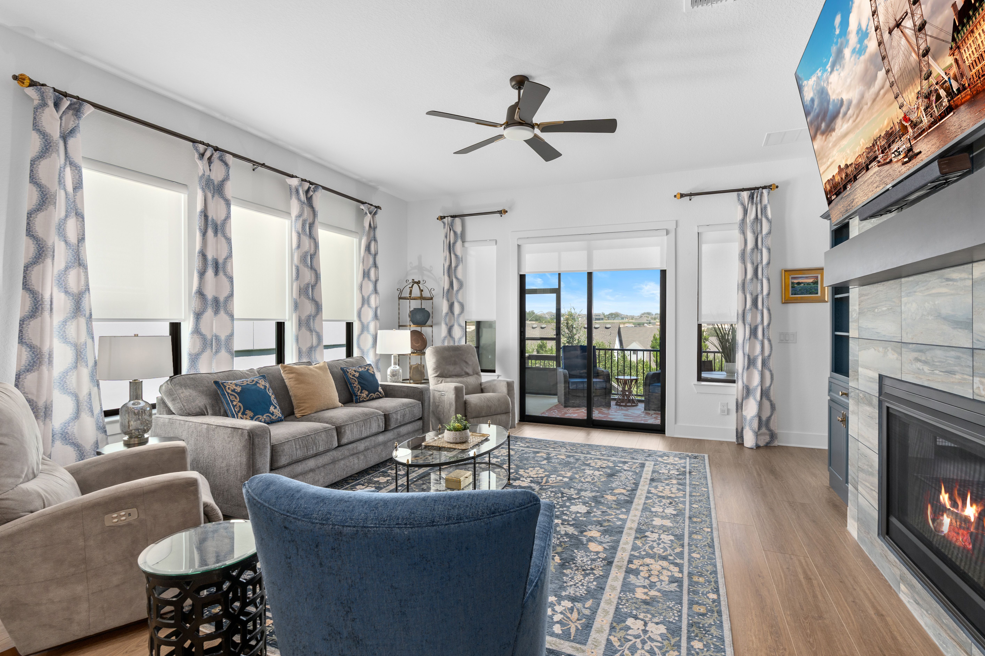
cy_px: 328
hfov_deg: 93.3
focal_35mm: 17
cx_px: 495
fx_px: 465
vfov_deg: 70.4
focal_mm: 16
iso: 320
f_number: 7.1
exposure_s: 1/8
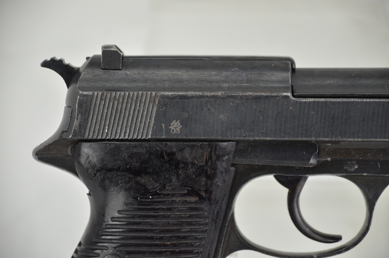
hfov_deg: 10.2
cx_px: 194
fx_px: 2184
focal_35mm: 202
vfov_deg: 6.8
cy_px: 129
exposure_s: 1/200
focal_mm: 135
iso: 800
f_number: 5.6
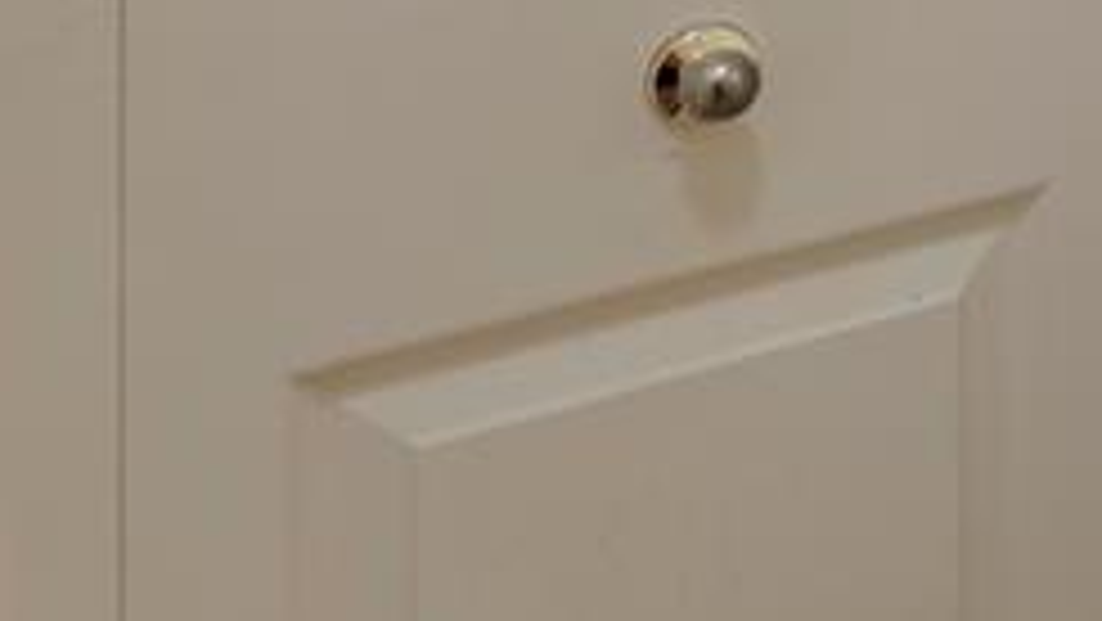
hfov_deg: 18.6
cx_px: 2217
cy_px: -666
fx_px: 2110
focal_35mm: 72
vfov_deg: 13.9
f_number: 8
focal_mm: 11
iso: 800
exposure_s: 1/1.67
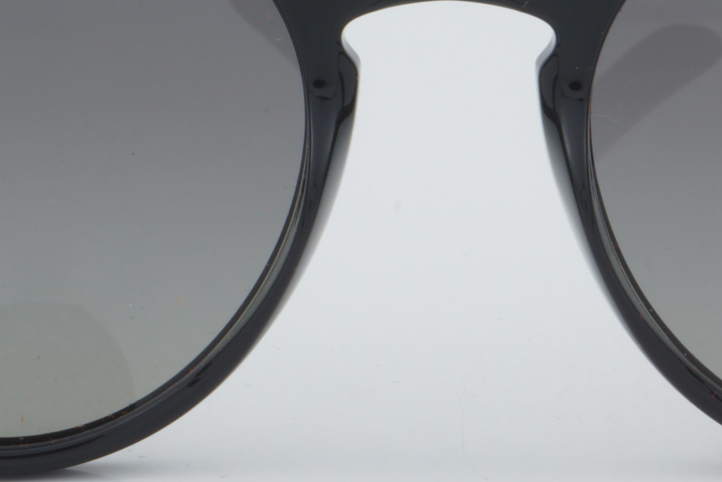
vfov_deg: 6.6
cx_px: 455
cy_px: 158
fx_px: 4177
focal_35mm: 208
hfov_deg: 9.9
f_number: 29
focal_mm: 55
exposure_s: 1/4
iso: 100
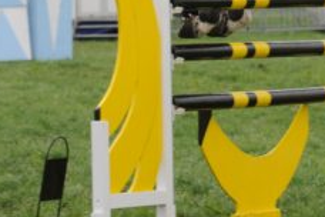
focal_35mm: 404
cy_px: -55
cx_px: 472
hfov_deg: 5.1
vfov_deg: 3.4
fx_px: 3647
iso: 250
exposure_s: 1/640
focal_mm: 120
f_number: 5.6
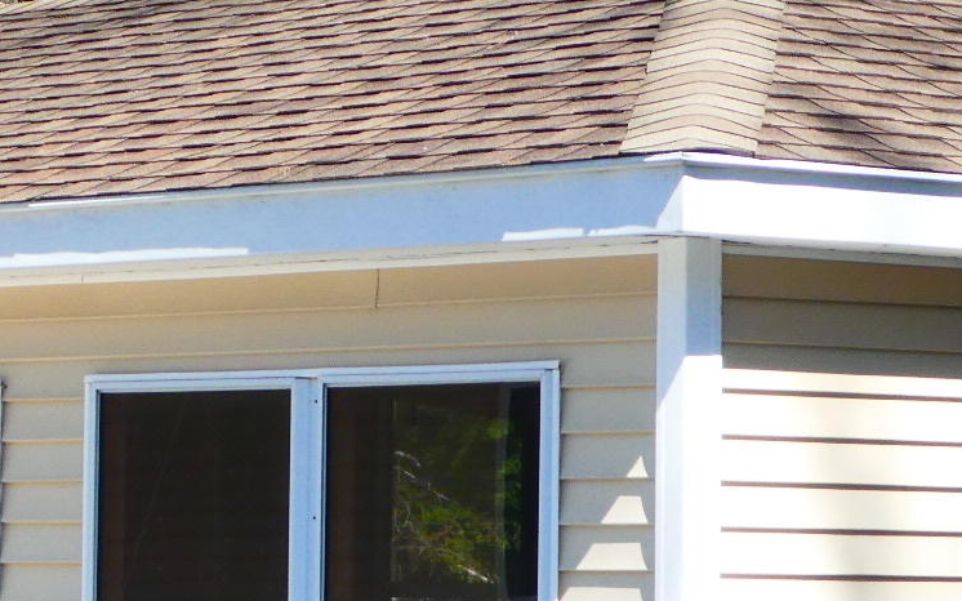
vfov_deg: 6.3
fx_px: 5452
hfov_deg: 10.1
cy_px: 497
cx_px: 410
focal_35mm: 208
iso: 80
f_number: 5
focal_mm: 10.9
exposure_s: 1/200
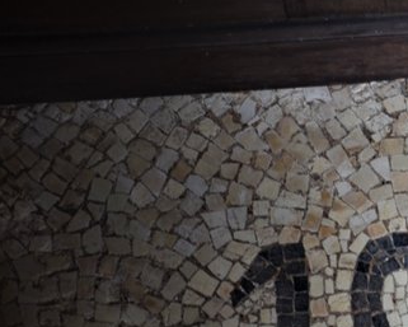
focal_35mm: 98
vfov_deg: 15.6
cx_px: 445
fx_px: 1184
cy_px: 272
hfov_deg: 18.8
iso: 320
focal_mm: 28
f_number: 6.3
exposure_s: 1/20
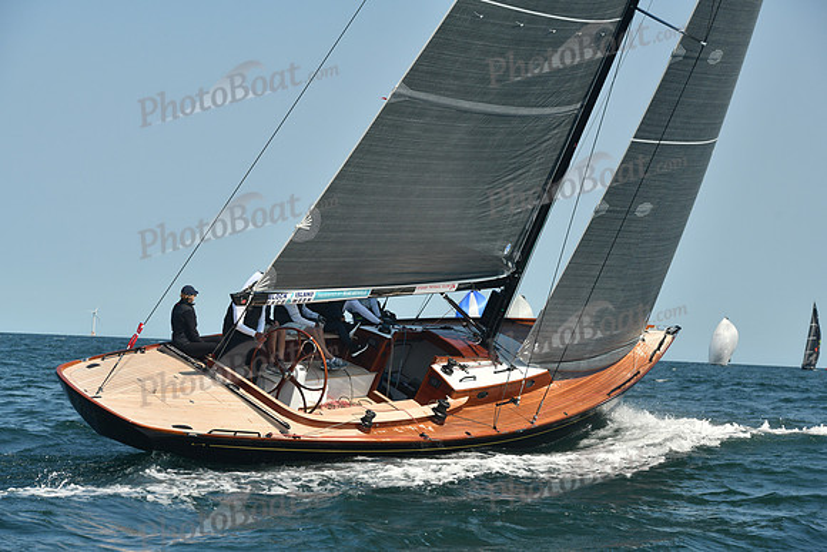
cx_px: 414
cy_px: 276
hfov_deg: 18.3
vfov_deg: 12.2
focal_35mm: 112
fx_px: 2573
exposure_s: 1/640
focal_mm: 112
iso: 320
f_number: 8
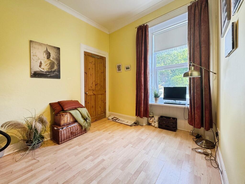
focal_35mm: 14
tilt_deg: -2.0
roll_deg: +2.2
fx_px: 99
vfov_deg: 85.7
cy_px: 92
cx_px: 122
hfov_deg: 102.1
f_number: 2.2
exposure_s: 1/100
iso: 160
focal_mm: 2.22
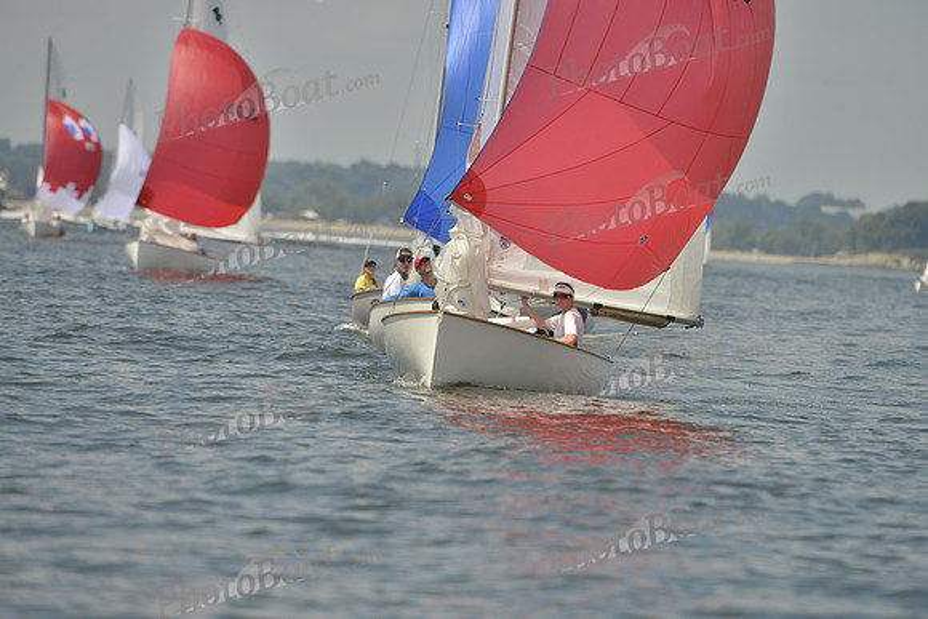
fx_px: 10313
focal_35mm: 400
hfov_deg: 5.2
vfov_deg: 3.4
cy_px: 310
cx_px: 464
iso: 200
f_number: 7.1
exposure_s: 1/1250
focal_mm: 400
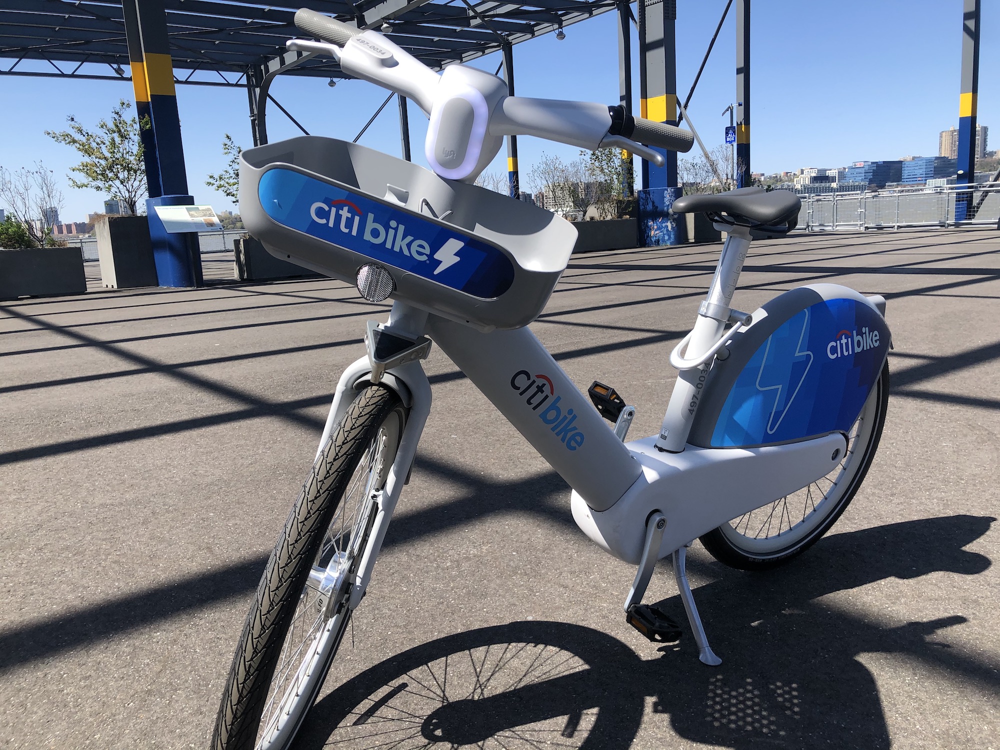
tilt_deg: -8.7
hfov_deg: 63.4
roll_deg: +3.4
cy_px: 375
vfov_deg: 49.7
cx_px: 500
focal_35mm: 28
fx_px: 809
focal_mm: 4
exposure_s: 1/1312
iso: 20
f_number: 1.8
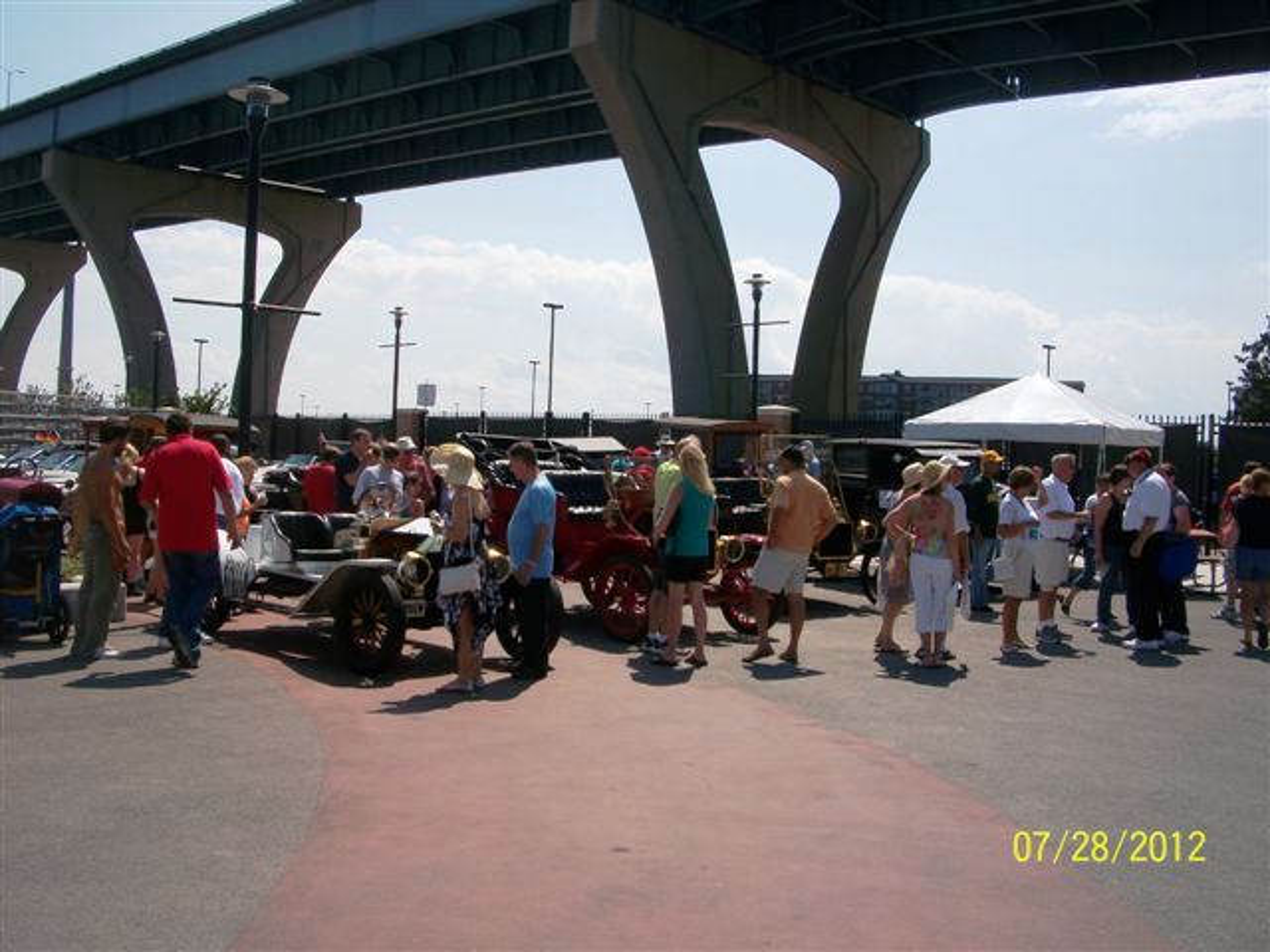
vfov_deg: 40.7
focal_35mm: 35
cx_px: 635
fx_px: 1284
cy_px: 476
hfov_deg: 52.6
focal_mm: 6.3
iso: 80
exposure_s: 1/640
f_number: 5.6
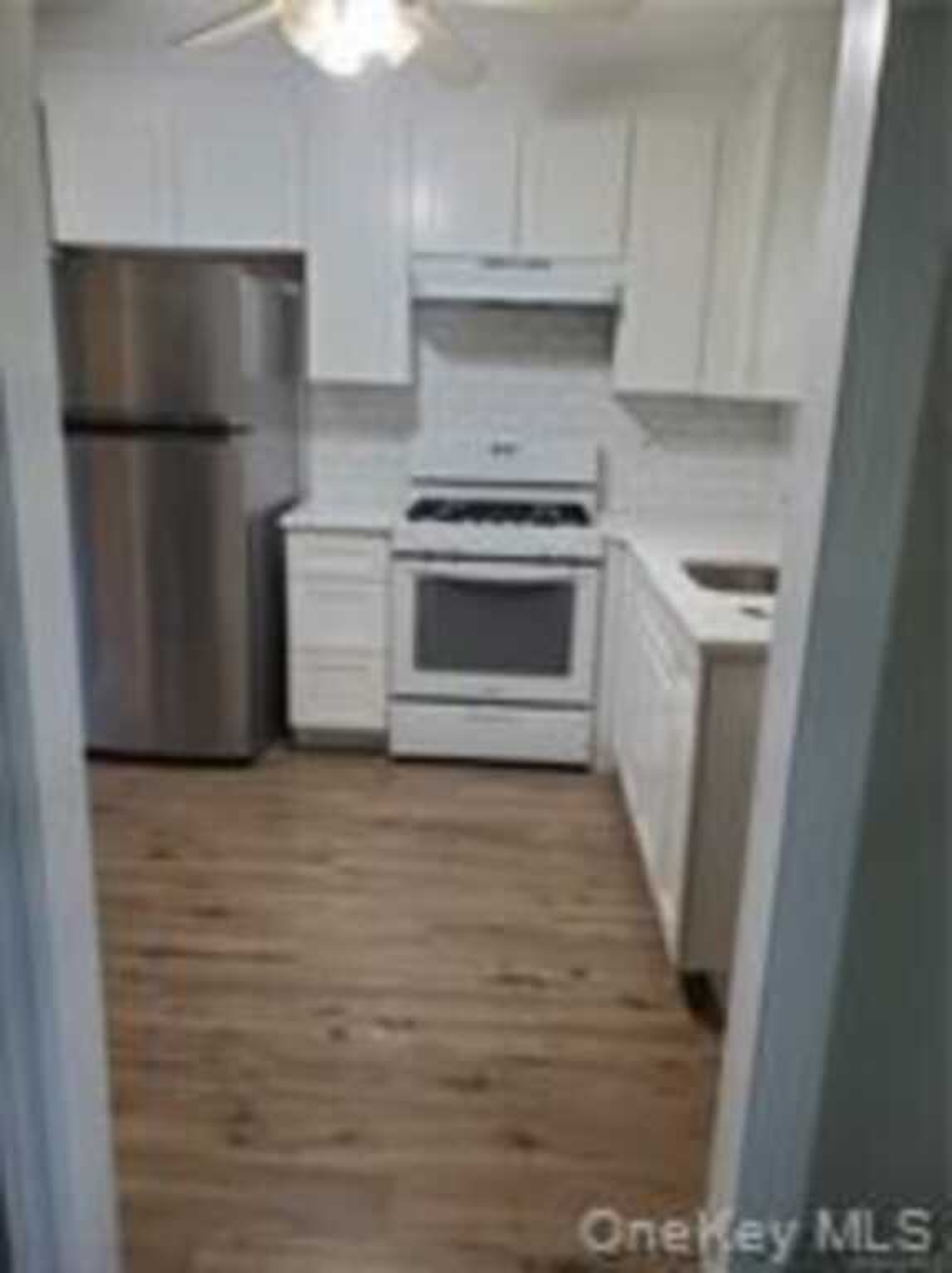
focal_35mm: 26
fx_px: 956
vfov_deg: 67.4
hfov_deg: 53.0
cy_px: 636
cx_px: 476
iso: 500
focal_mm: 4.3
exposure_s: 1/39
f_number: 2.4
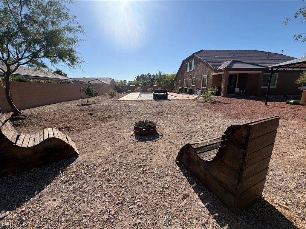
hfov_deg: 102.1
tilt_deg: -12.6
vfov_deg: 85.7
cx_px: 153
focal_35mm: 14
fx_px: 124
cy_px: 114
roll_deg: -0.3
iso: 20
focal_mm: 2.22
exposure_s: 1/1167
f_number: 2.2
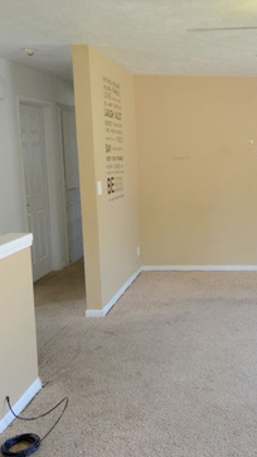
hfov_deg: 30.6
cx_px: 256
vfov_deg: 55.4
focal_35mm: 36
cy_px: 224
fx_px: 435
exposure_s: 1/125
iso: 400
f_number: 3.8
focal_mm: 13
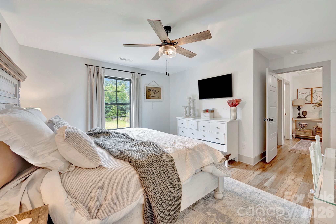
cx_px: 168
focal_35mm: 14
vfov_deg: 81.1
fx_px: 131
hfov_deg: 104.3
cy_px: 112
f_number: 9
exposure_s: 1
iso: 100
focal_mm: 14
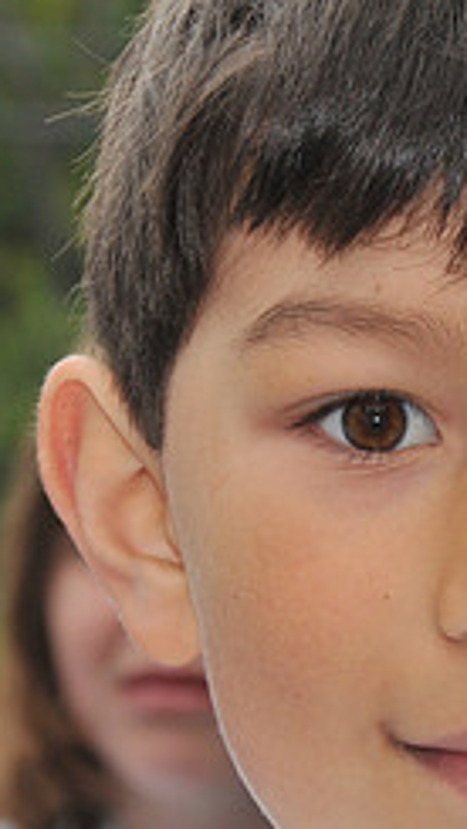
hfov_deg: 4.0
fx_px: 6685
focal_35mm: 304
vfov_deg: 7.1
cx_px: 481
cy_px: 546
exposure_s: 1/320
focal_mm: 82
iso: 400
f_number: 11
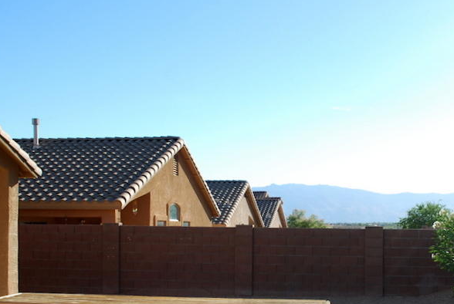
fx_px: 594
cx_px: 302
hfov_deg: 41.3
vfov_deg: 28.3
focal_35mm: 47
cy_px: 231
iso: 100
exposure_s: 1/200
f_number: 7.1
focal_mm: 18
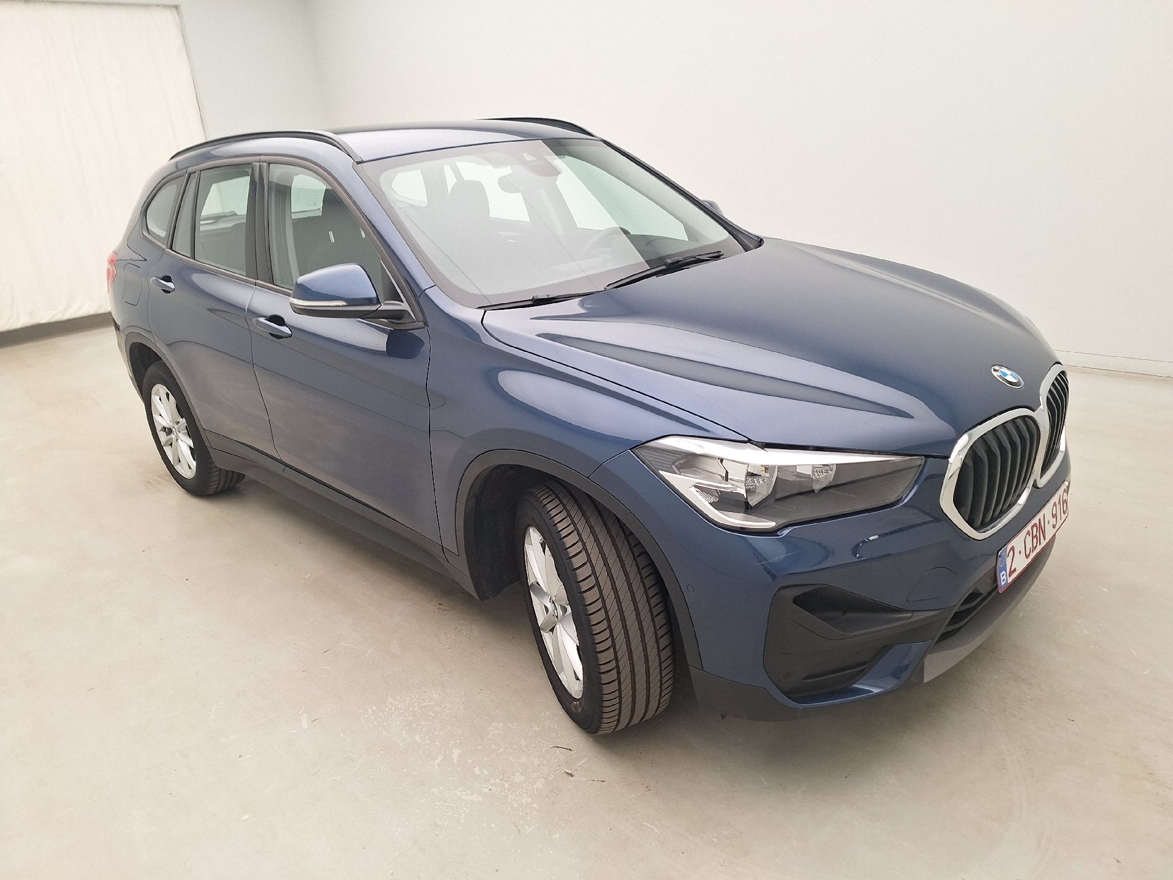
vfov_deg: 58.9
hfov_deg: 73.9
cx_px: 586
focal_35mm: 23
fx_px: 779
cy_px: 440
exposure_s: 1/100
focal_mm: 5.54
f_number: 1.8
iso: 64
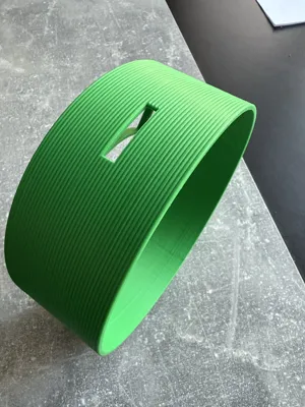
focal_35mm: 25
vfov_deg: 69.4
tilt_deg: -62.5
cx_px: 152
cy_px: 204
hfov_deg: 54.9
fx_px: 294
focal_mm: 2.22
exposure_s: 1/82
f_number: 2.2
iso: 320
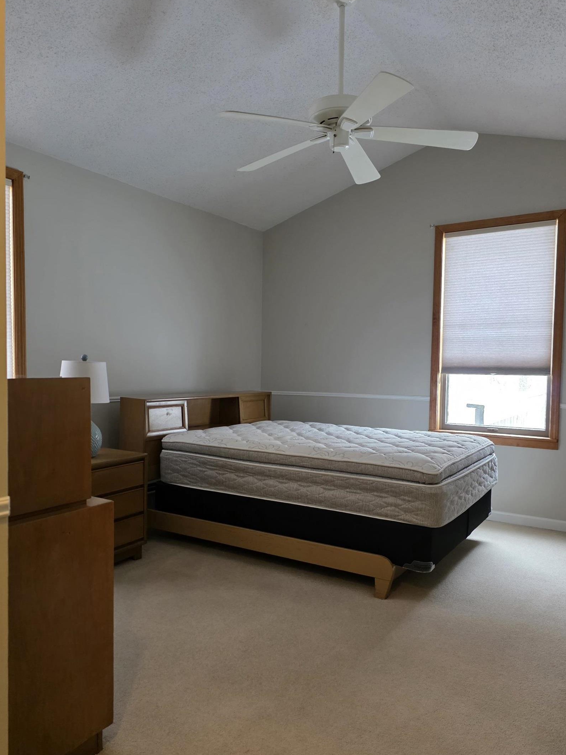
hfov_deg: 54.9
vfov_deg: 69.3
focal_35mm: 25
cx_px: 293
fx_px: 545
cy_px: 400
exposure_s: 1/120
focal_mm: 6.3
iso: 800
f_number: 1.7
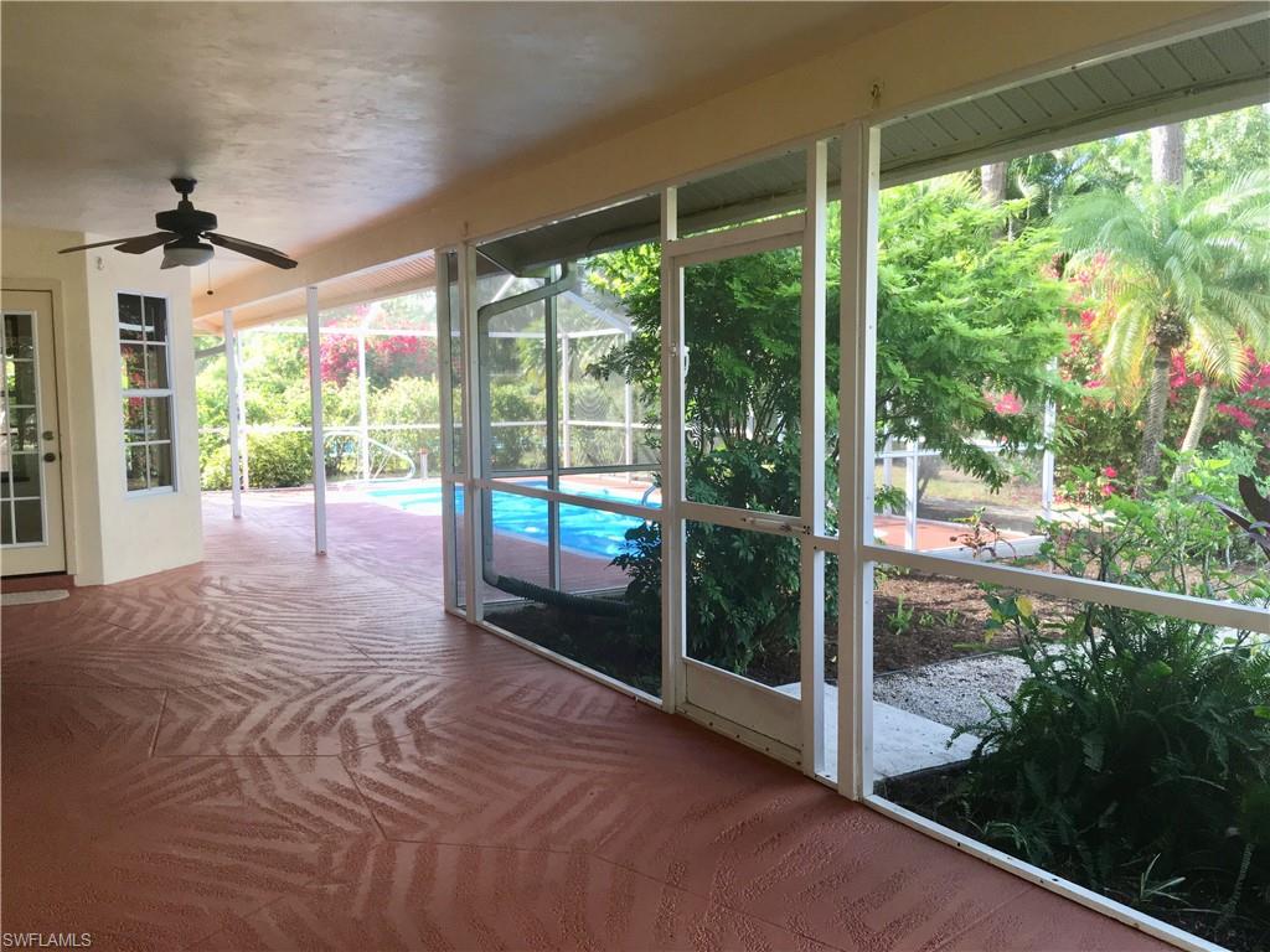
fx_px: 1064
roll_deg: -0.6
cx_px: 635
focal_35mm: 29
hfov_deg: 61.7
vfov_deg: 48.2
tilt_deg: -3.8
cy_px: 476
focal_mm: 4.15
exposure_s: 1/120
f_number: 2.2
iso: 40
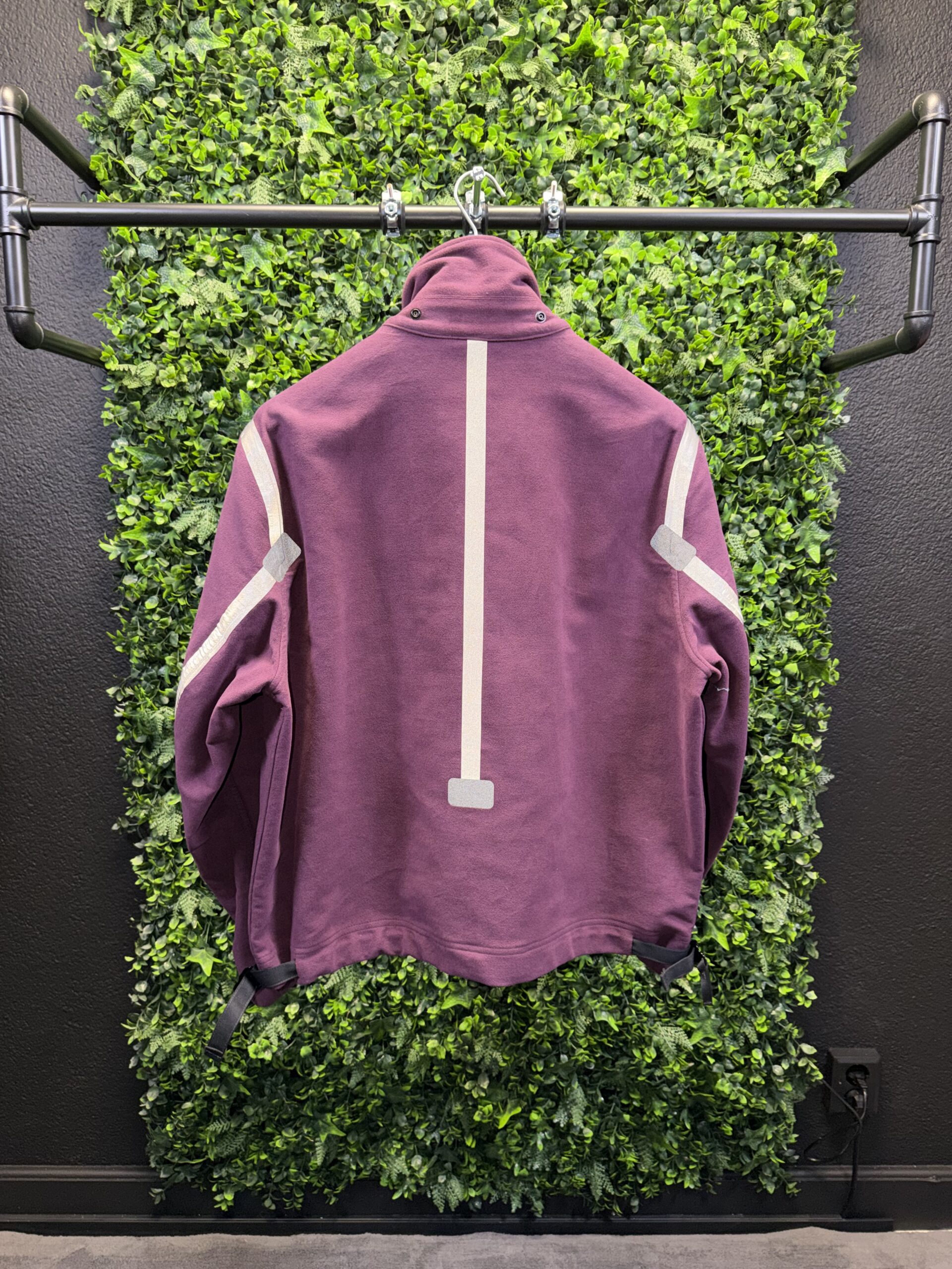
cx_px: 476
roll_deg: -0.8
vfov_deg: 71.6
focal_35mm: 24
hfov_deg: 56.8
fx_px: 880
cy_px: 634
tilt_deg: -8.3
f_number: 1.78
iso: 64
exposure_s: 1/17
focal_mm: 6.76
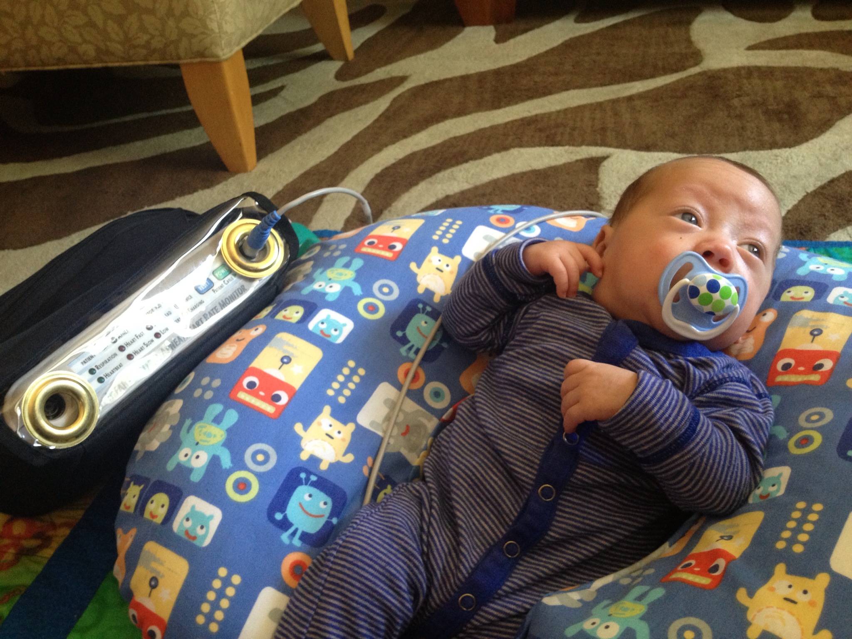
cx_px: 426
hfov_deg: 52.6
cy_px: 320
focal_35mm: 35
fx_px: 861
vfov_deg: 40.7
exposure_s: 1/20
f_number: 2.4
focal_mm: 4.28
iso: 200
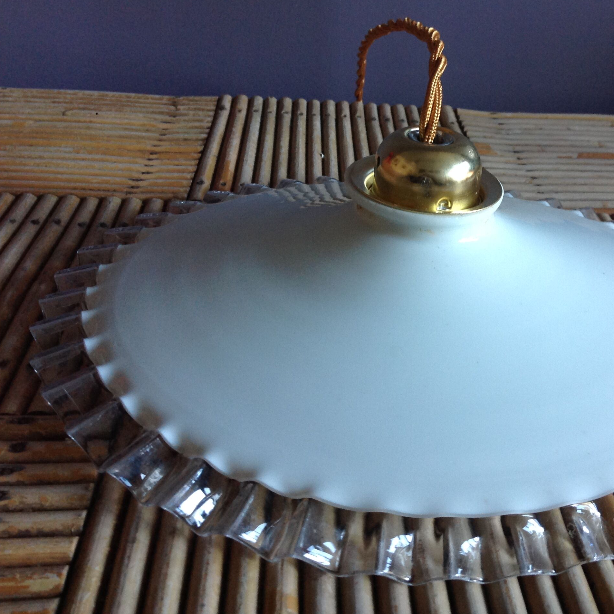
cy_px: 303
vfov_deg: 40.0
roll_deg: -5.6
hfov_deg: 39.5
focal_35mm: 42
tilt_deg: -29.1
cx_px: 413
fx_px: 843
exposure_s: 1/15
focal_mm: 4.28
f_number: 2.4
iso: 100
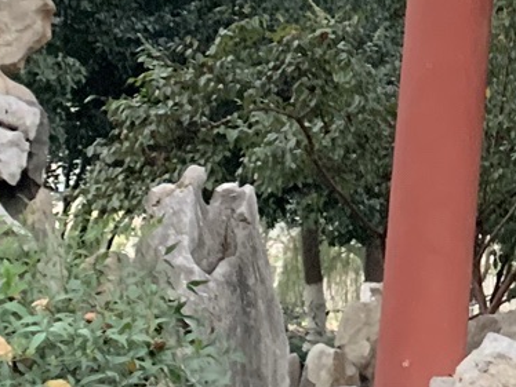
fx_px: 2073
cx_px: 831
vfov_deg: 10.3
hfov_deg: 13.2
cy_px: -208
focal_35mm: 139
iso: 400
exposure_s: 1/40
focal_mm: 4.25
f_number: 1.8
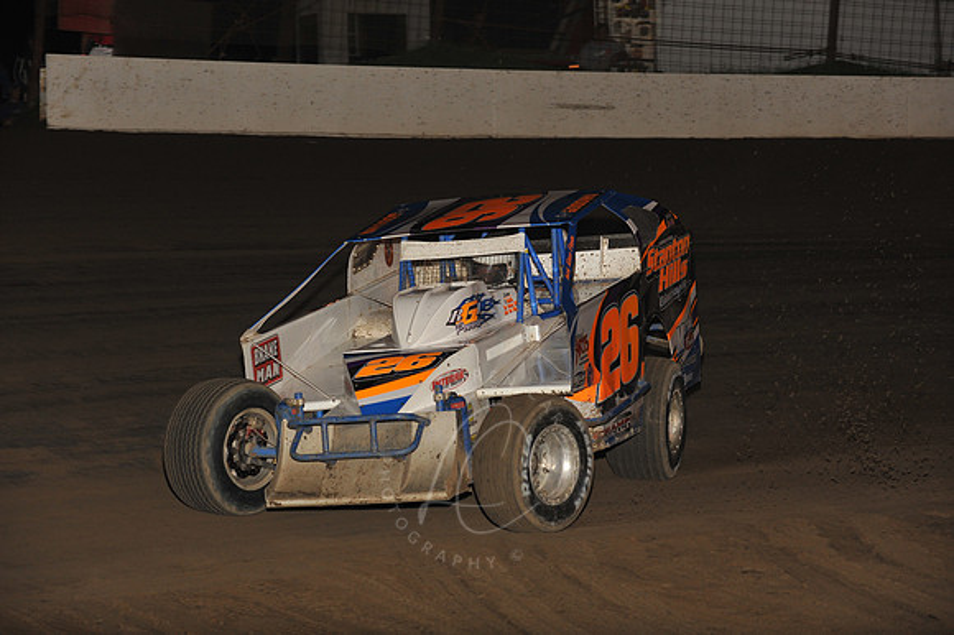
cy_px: 318
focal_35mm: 120
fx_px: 3178
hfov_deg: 17.1
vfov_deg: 11.4
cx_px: 477
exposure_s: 1/320
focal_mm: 120
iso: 800
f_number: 6.3
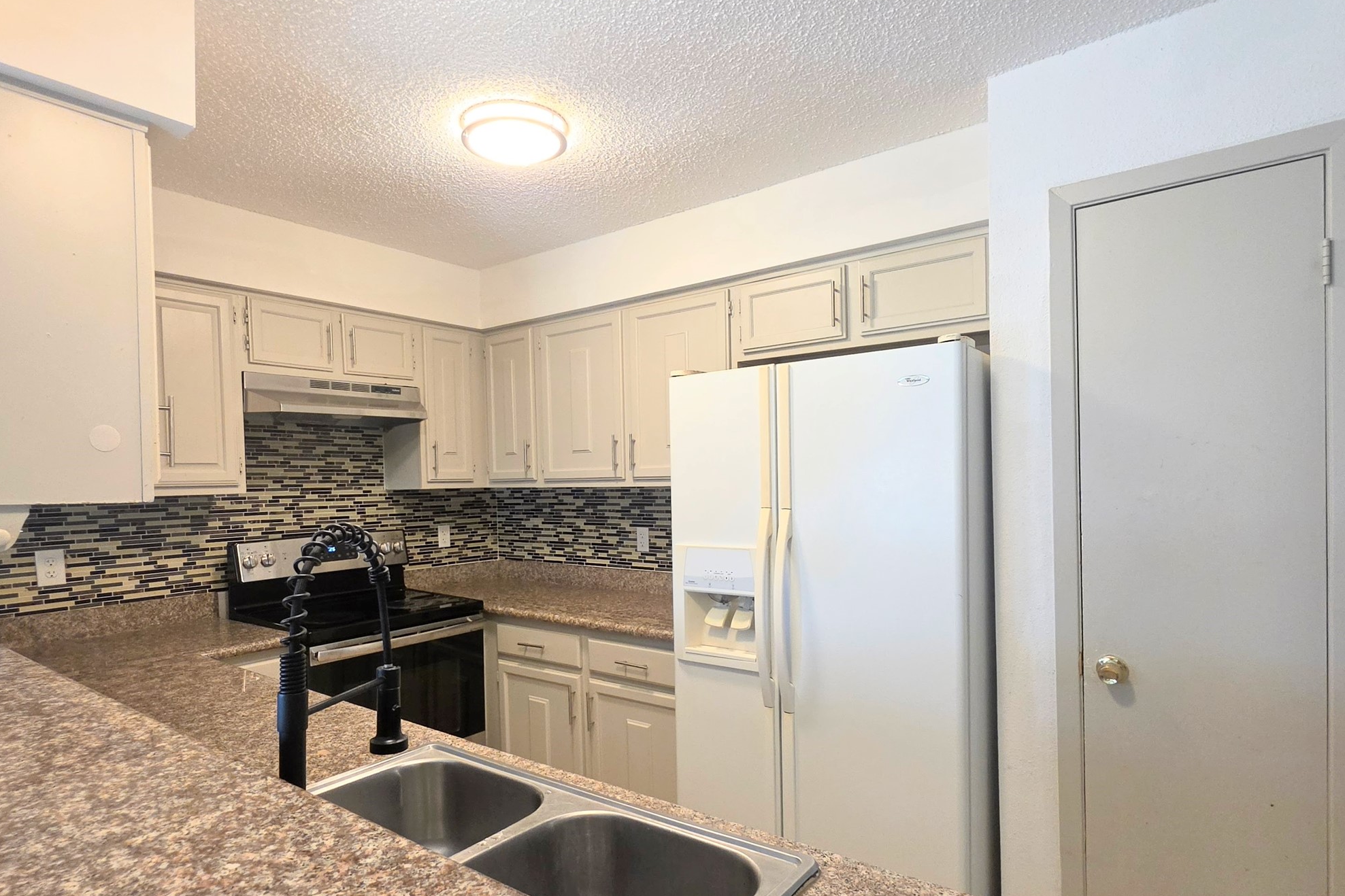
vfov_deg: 80.9
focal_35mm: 14
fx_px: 523
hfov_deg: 104.2
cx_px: 660
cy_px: 502
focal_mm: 2.2
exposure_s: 1/120
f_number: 1.9
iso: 200
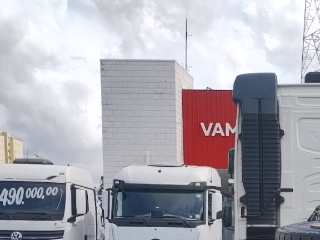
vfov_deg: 19.7
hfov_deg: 25.5
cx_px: 362
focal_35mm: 70
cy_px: 292
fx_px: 647
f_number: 1.8
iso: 100
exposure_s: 1/600
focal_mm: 4.27
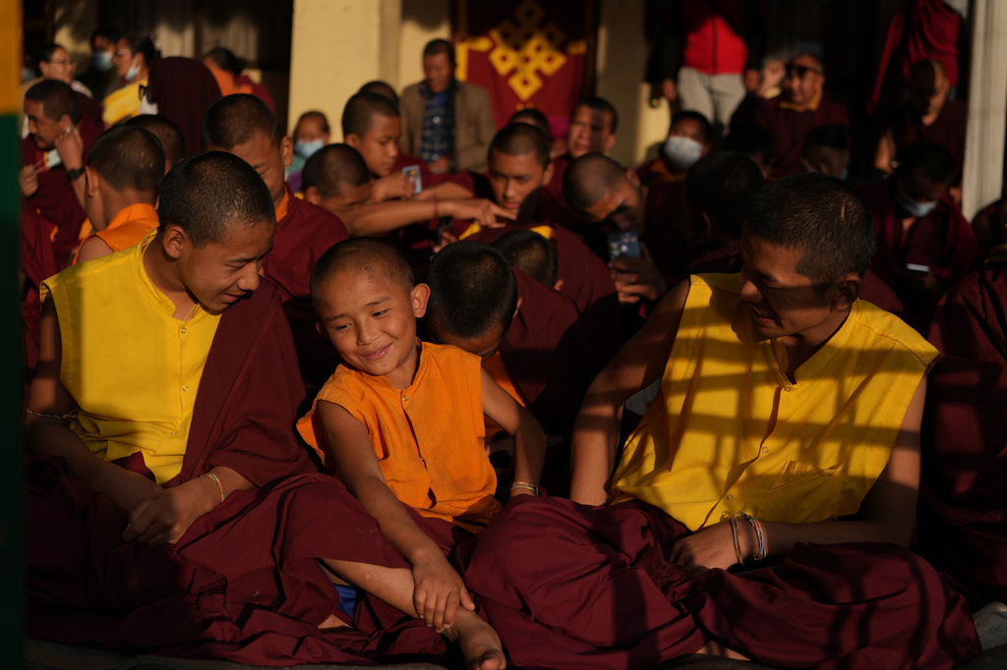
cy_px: 335
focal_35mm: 50
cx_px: 504
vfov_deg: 27.0
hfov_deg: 39.6
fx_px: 1398
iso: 125
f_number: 3.2
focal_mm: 50
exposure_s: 1/2000
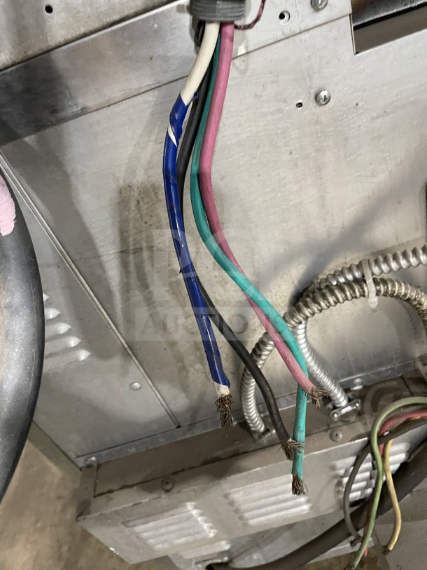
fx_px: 428
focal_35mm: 26
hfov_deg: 53.1
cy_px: 285
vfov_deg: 67.3
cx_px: 214
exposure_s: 1/55
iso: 500
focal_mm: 4.2
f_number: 1.6
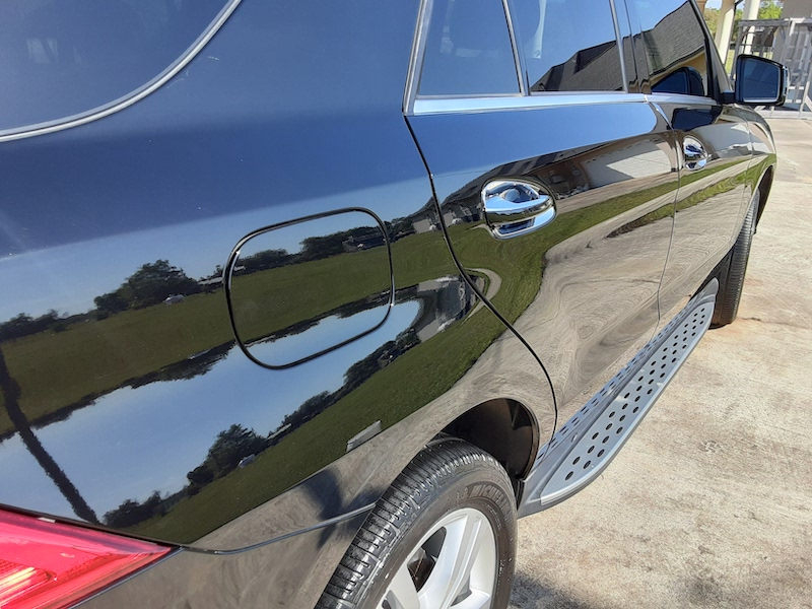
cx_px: 406
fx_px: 633
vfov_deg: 51.4
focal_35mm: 27
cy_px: 304
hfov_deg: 65.3
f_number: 1.9
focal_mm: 2.91
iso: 40
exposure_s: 1/695
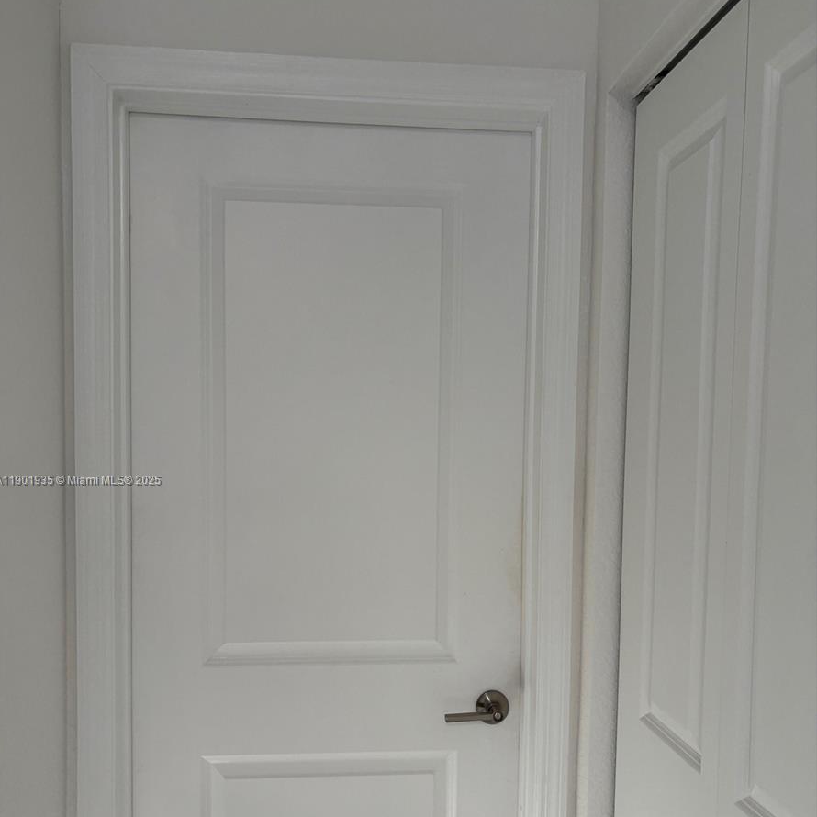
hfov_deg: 52.5
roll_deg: -0.3
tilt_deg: -3.3
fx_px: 828
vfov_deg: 52.3
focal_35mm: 31
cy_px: 481
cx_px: 406
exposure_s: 1/60
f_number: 1.6
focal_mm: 5.96
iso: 80
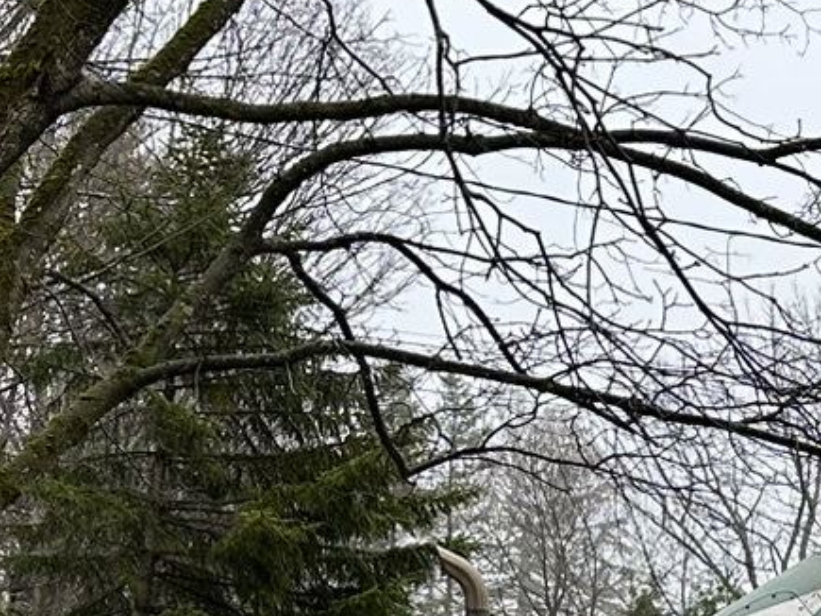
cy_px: 909
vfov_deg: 12.5
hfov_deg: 15.9
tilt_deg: +1.4
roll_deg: +0.0
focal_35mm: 113
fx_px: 2679
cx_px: 1266
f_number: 1.78
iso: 80
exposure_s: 1/121
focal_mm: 6.86
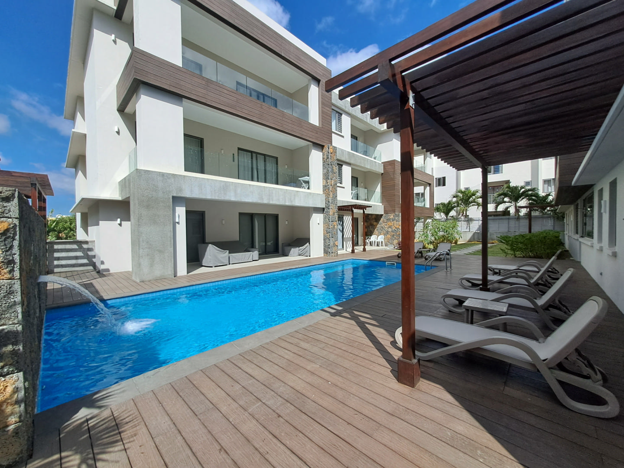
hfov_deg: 106.2
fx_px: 234
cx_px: 312
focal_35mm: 13
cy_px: 234
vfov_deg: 89.9
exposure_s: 1/1727
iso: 40
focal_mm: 1.42
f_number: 2.2
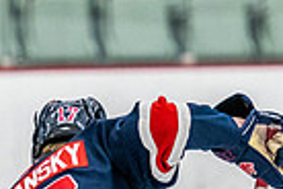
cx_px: -35
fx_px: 6139
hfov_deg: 2.6
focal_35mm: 781
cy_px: 338
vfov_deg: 1.8
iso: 2500
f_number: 2.8
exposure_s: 1/640
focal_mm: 140
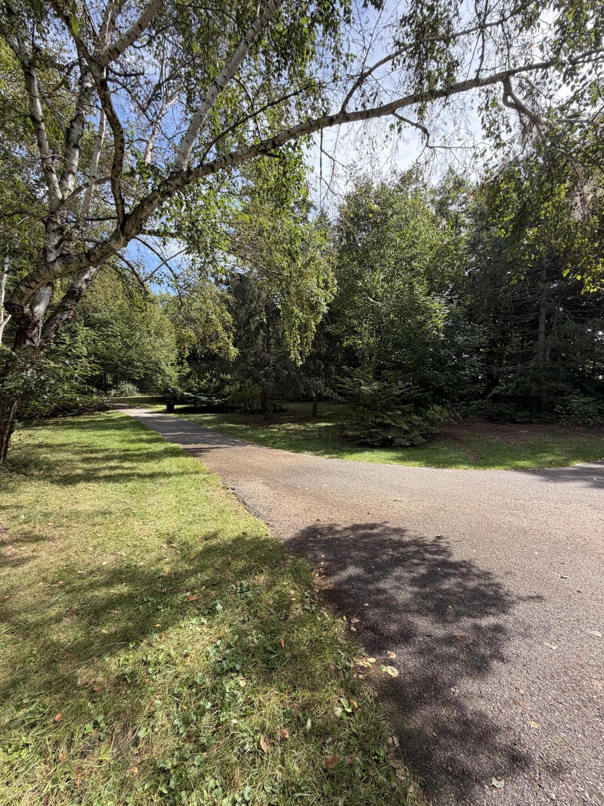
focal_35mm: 14
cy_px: 403
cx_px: 302
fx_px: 326
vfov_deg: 102.1
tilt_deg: -0.3
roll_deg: -1.8
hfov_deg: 85.7
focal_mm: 2.22
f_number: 2.2
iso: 50
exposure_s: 1/502
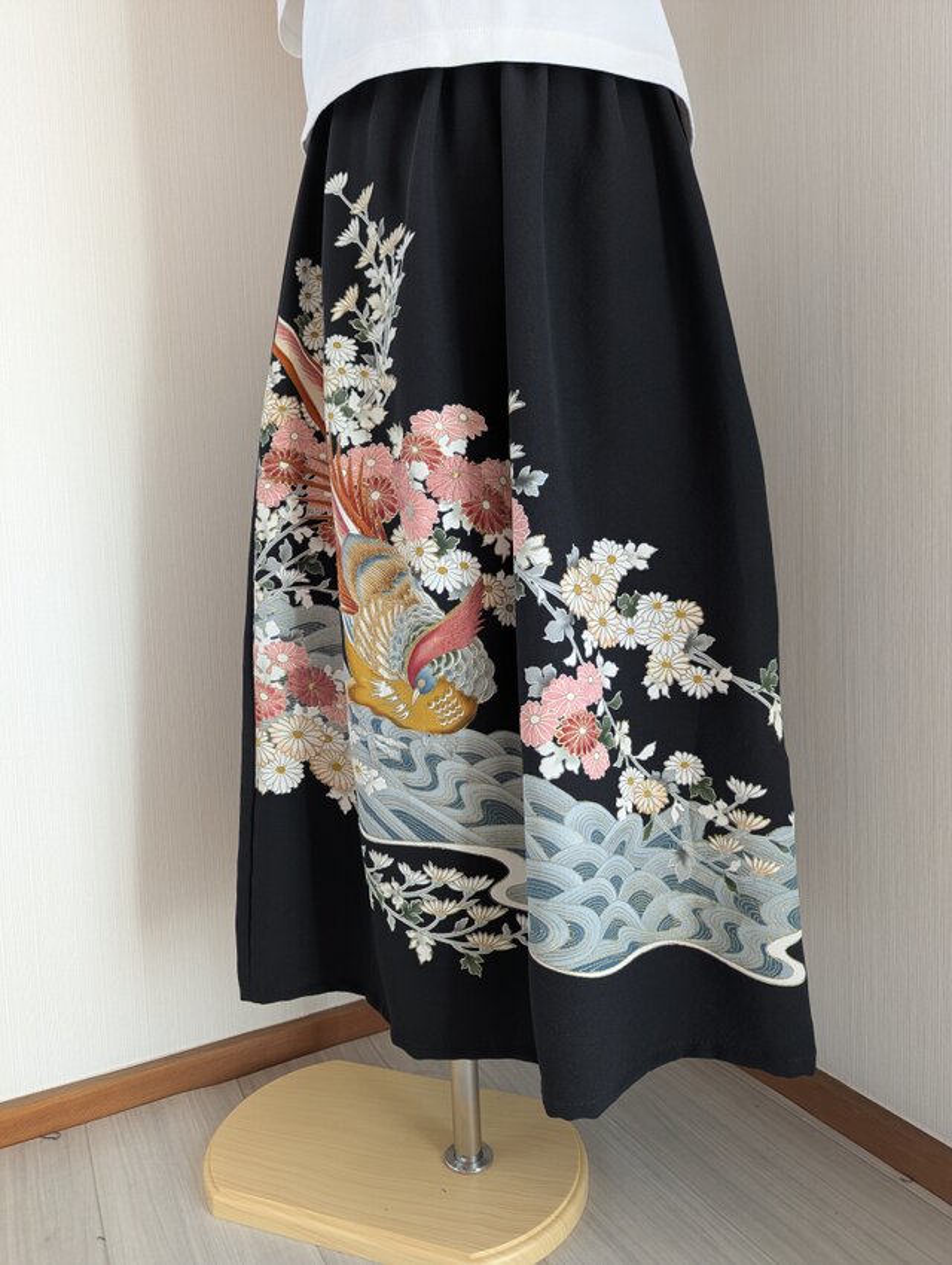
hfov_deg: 56.9
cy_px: 632
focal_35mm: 24
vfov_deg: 71.5
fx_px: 878
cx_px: 476
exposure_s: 1/23.3
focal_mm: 6.81
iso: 114
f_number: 1.85
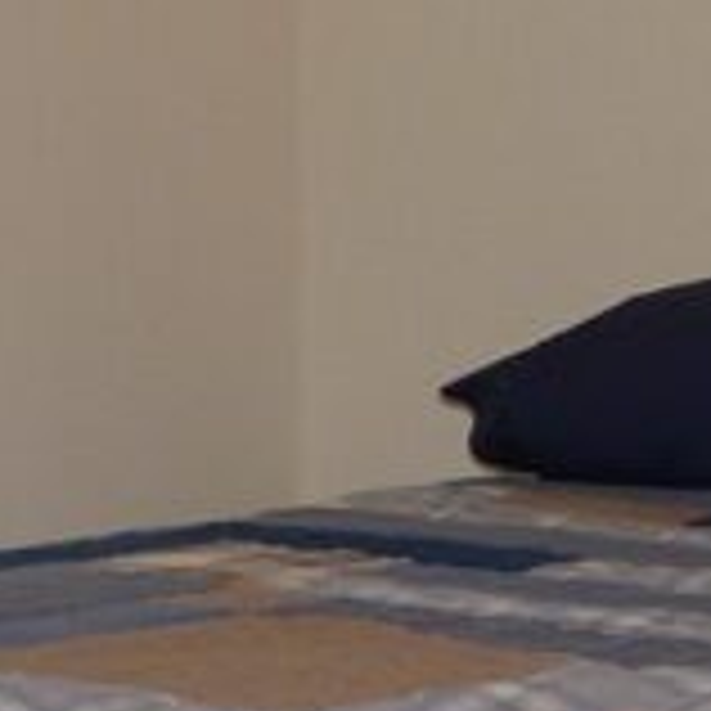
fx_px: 3881
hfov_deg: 10.5
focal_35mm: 167
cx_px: 304
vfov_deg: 10.4
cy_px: 706
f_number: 2.8
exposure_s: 1/30
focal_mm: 4.6
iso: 100
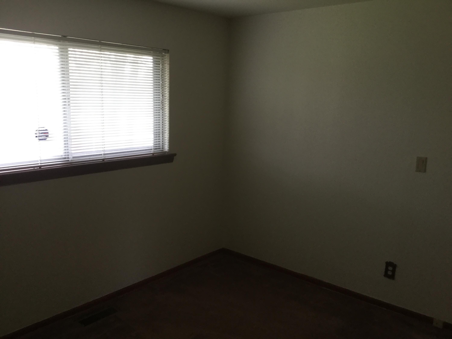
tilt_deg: -9.3
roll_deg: -2.5
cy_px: 170
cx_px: 226
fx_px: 405
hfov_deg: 58.4
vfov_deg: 45.4
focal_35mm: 31
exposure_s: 1/30
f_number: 2.4
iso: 50
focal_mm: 3.3
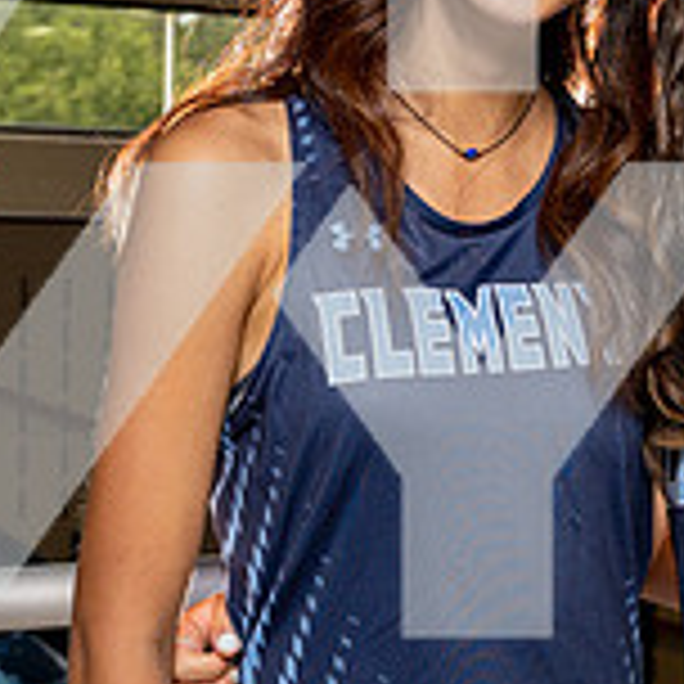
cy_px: 403
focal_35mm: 104
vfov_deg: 16.7
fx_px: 2325
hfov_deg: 16.4
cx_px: 666
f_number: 5.6
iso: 800
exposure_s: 1/250
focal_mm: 32
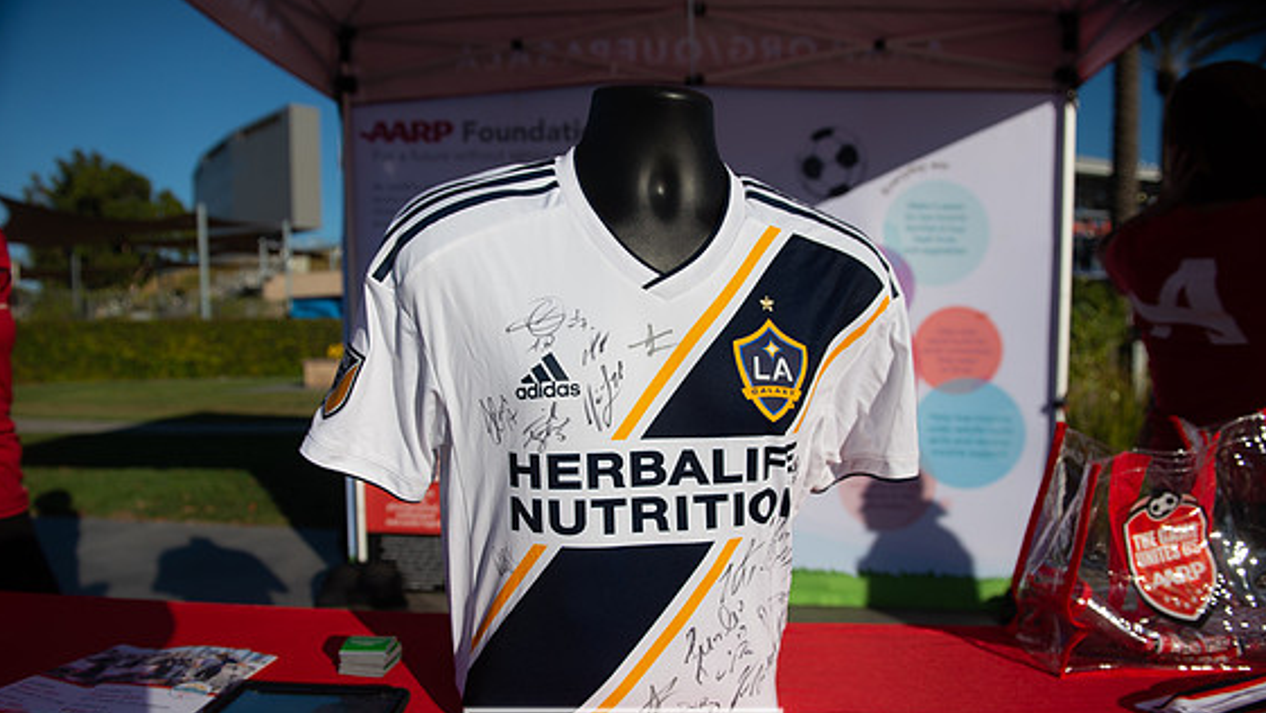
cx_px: 623
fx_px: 873
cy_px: 400
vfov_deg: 44.3
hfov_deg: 71.9
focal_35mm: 26
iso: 140
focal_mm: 24
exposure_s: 1/4000
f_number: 4
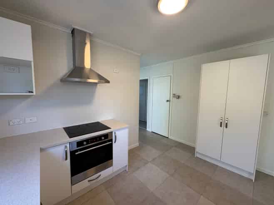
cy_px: 102
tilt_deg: -4.6
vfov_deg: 85.6
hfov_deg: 102.1
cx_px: 137
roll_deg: +0.4
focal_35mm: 14
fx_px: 111
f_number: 2.2
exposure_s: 1/100
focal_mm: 2.22
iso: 64
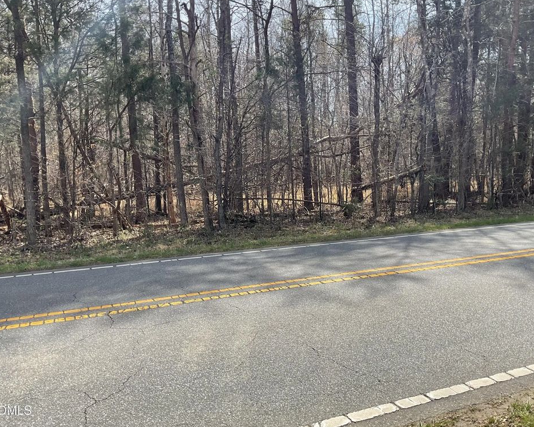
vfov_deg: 47.1
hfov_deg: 57.1
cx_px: 289
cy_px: 211
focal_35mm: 31
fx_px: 490
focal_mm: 3
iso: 16
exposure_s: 1/749
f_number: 1.8
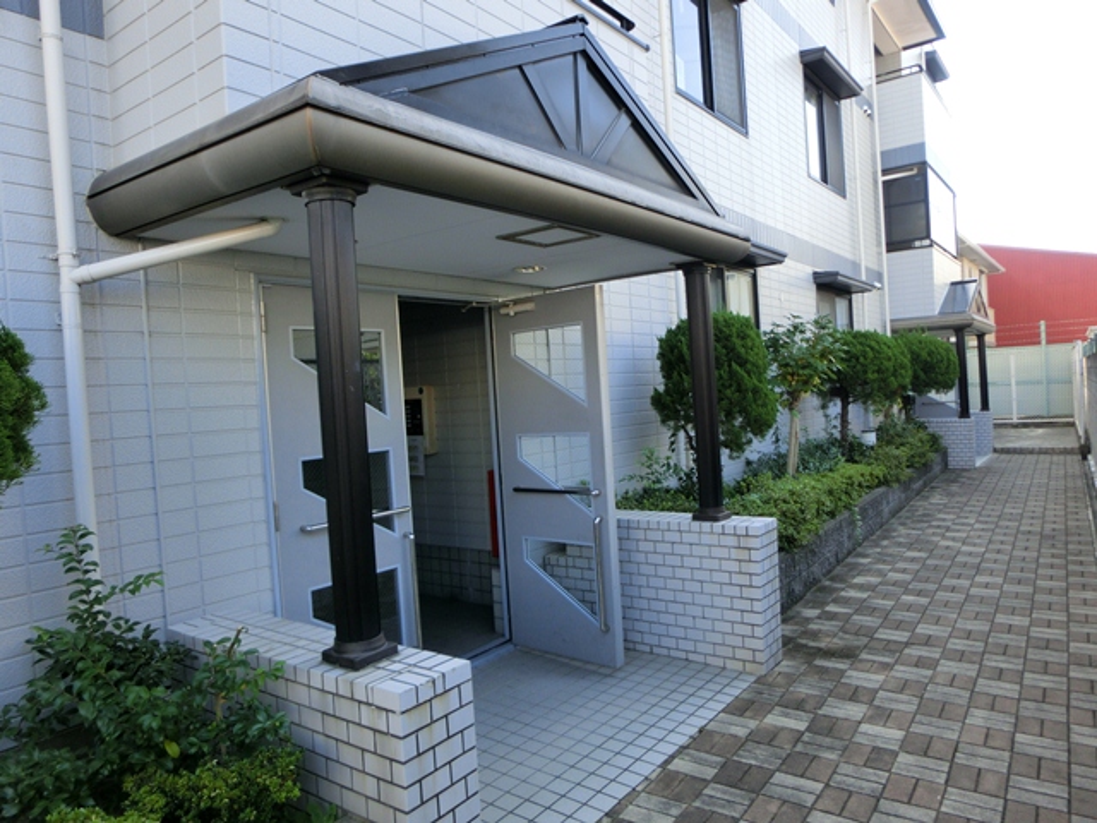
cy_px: 412
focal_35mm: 24
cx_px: 548
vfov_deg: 56.8
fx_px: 761
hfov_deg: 71.6
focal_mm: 4.24
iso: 80
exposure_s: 1/200
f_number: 3
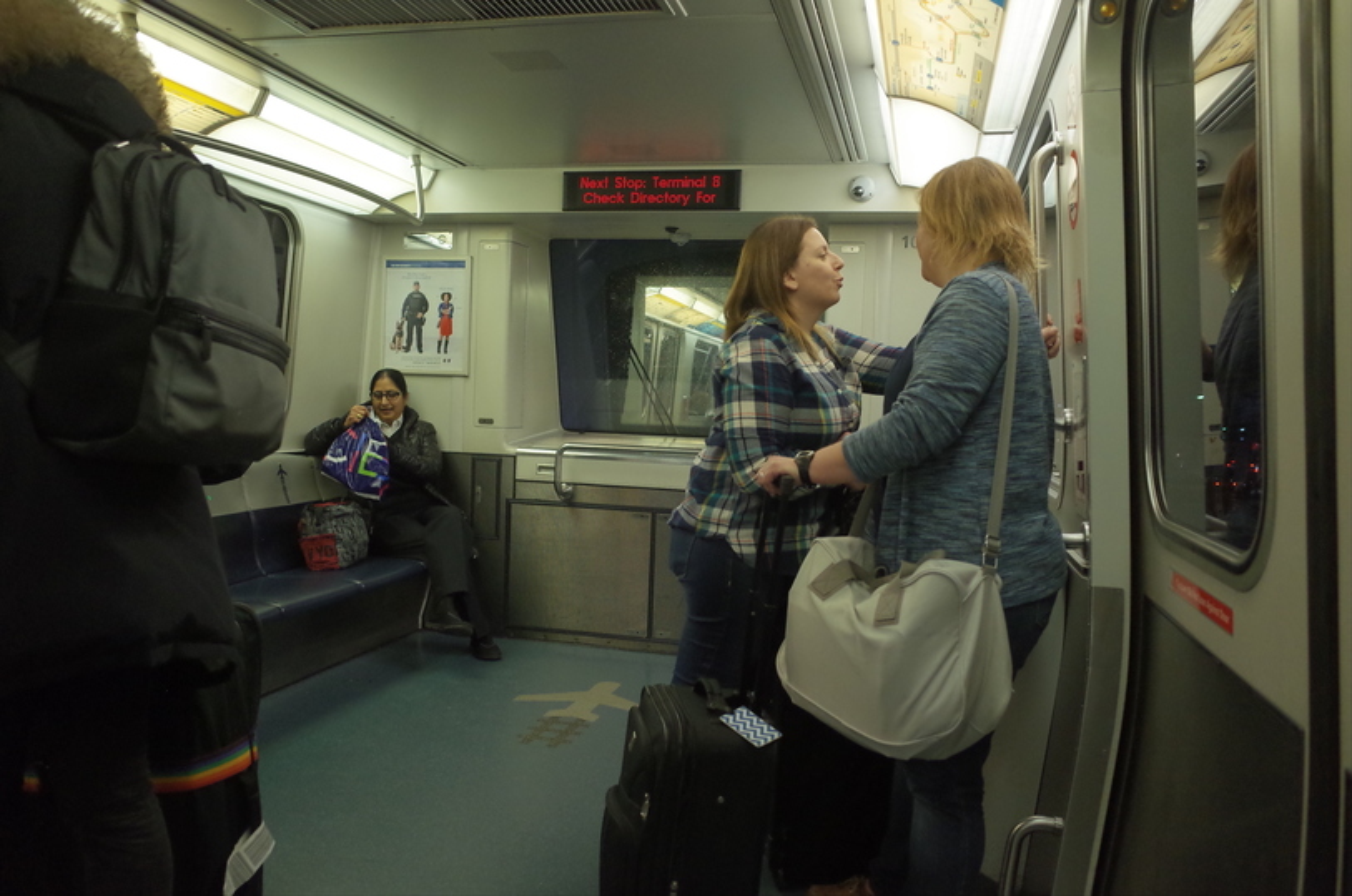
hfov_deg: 65.6
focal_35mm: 28
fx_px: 1050
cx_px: 676
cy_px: 448
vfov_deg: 46.2
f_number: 2.8
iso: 1600
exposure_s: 1/125
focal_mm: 18.3
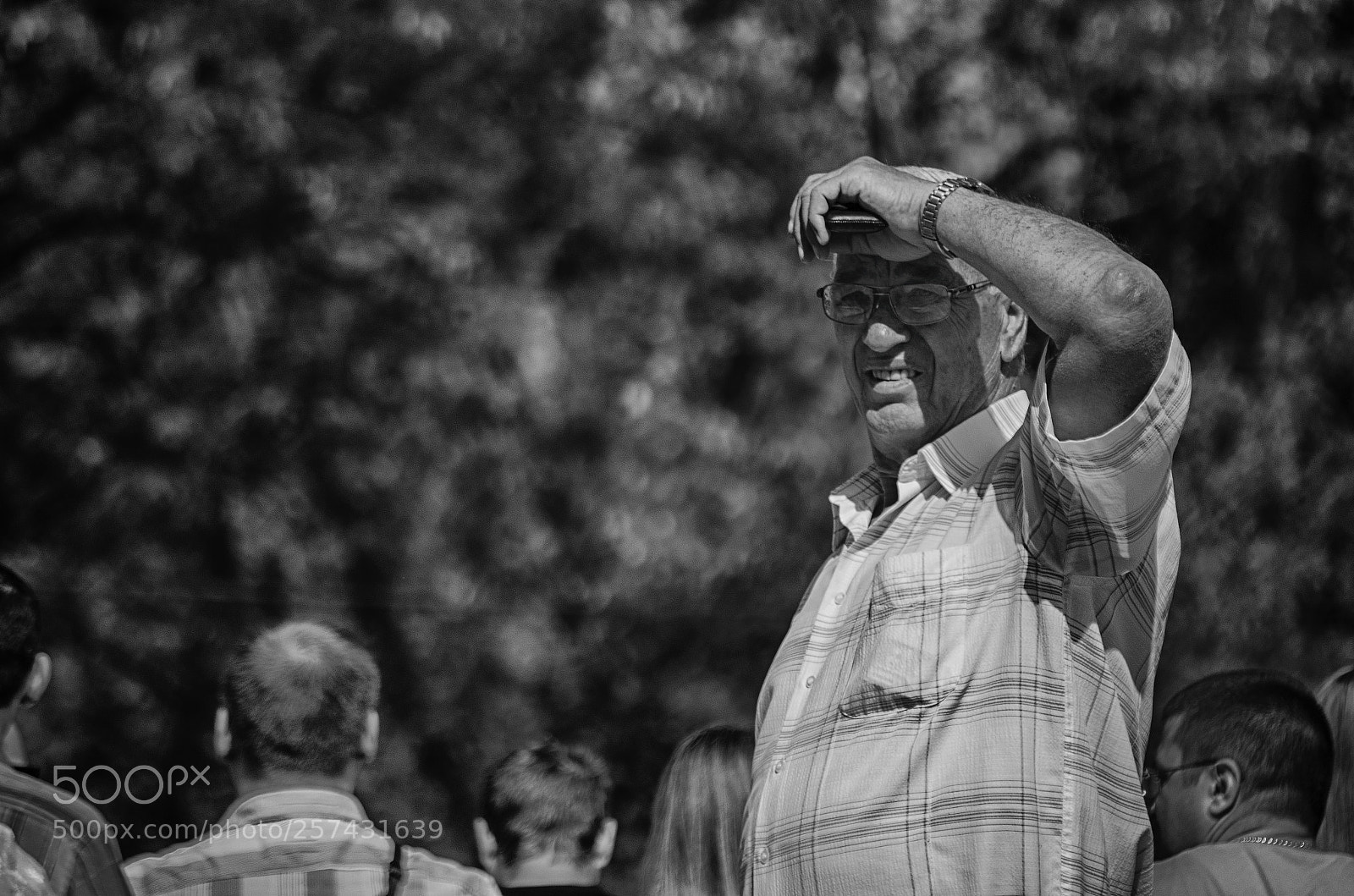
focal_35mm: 300
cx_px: 677
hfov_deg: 6.9
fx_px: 11258
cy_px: 448
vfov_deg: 4.6
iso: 200
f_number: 5.6
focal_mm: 200
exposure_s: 1/1000
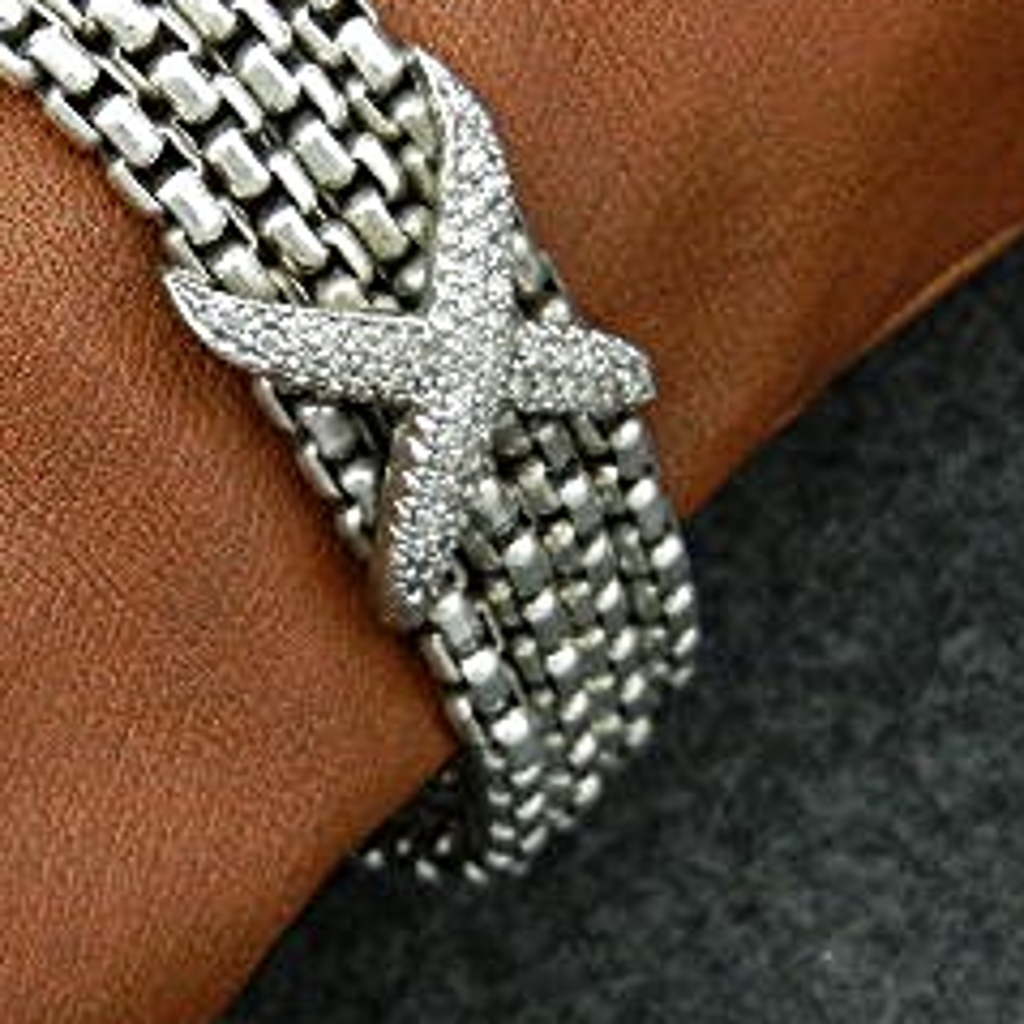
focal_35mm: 161
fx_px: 5388
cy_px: 278
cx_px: 43
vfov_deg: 10.8
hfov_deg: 10.8
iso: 400
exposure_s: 1/17.1
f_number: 4.1
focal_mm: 12.2
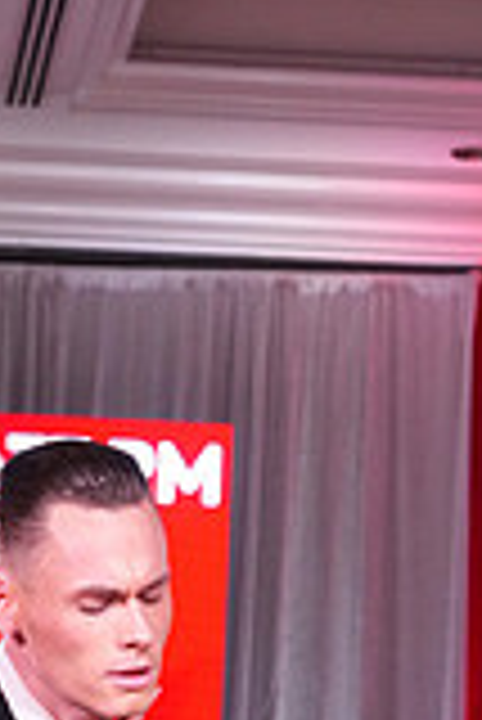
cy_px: 1256
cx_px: 61
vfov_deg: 9.1
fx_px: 4348
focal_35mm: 217
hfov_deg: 6.3
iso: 6400
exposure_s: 1/400
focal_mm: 60
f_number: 5.6
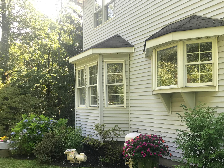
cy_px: 107
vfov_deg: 38.4
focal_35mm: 37
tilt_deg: +0.0
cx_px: 135
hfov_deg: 49.8
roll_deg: +0.8
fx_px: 239
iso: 20
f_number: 1.8
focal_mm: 3.99
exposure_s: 1/143
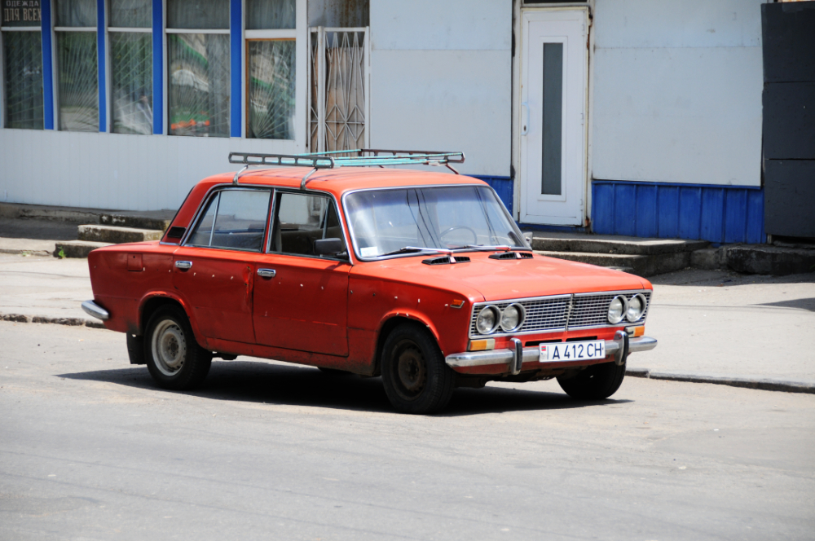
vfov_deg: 9.6
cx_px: 408
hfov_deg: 14.4
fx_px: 3222
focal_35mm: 142
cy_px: 270
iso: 320
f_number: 5.3
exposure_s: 1/1250
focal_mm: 95
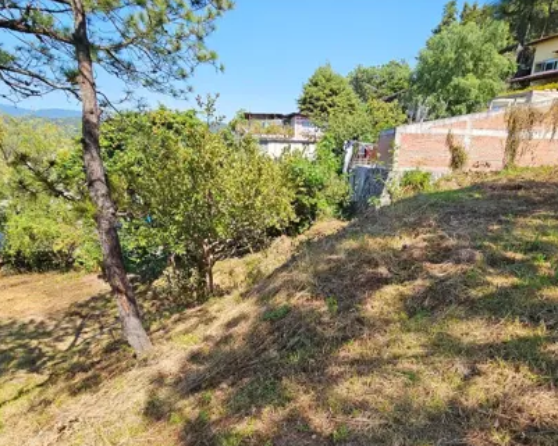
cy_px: 279
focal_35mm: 19
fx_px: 314
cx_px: 326
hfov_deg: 82.6
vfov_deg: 69.7
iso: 50
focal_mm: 2.2
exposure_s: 1/829
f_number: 2.2
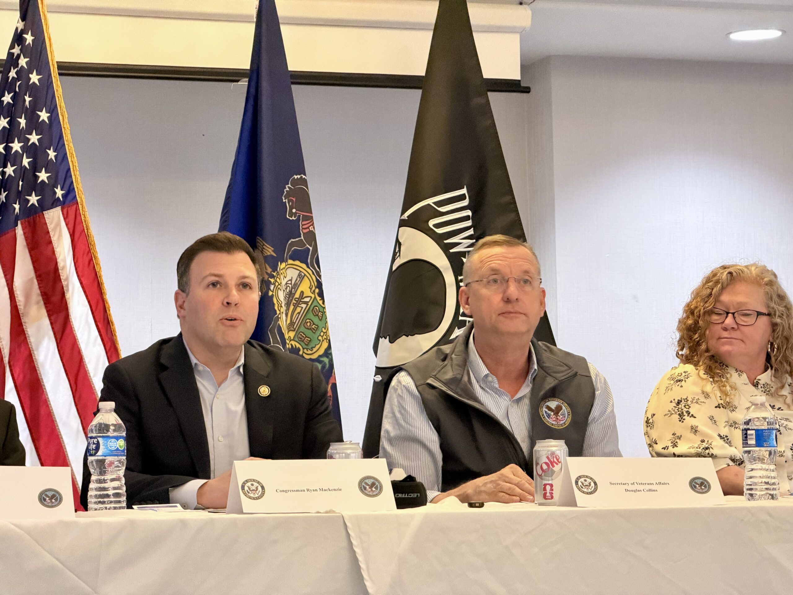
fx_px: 2291
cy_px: 298
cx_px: 396
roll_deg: +1.6
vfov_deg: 14.8
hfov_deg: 19.6
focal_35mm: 100
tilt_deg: +3.6
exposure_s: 1/40
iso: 640
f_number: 2.8
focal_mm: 16.89
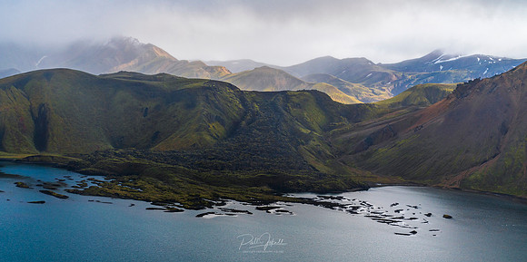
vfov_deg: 17.9
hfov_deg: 35.1
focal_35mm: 61
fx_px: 834
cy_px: 166
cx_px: 264
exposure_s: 1/1000
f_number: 7.1
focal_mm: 57
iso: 400
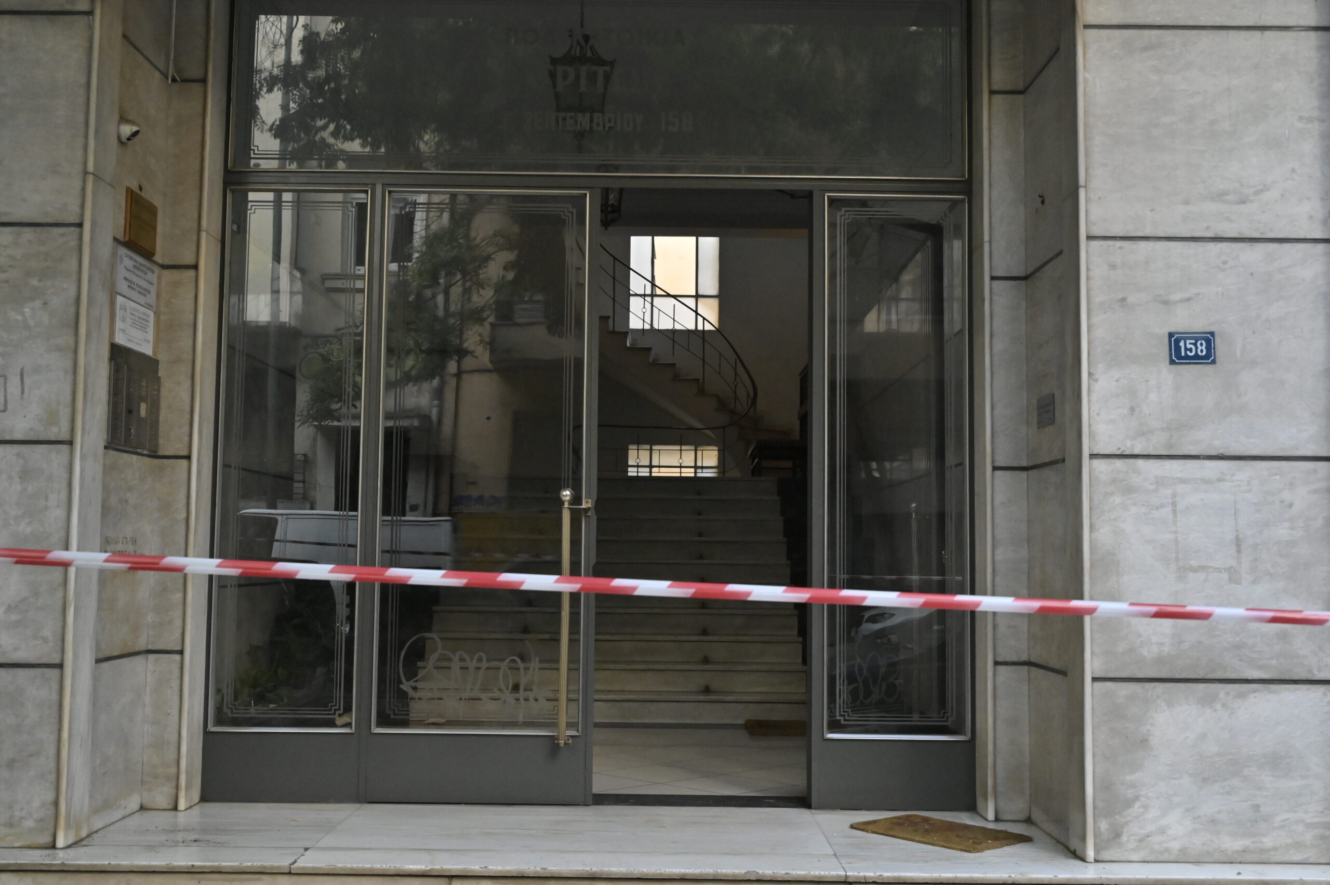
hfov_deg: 49.6
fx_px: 1440
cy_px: 442
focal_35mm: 39
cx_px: 665
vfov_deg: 34.2
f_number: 8
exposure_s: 1/500
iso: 6400
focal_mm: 39
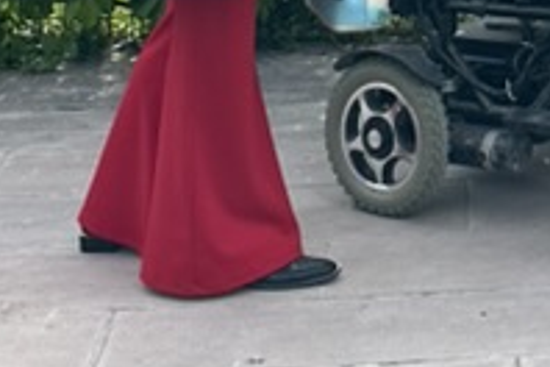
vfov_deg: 9.6
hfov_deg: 14.5
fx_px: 1971
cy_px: -473
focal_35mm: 129
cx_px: 889
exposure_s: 1/4184
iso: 80
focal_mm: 6.86
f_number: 1.78
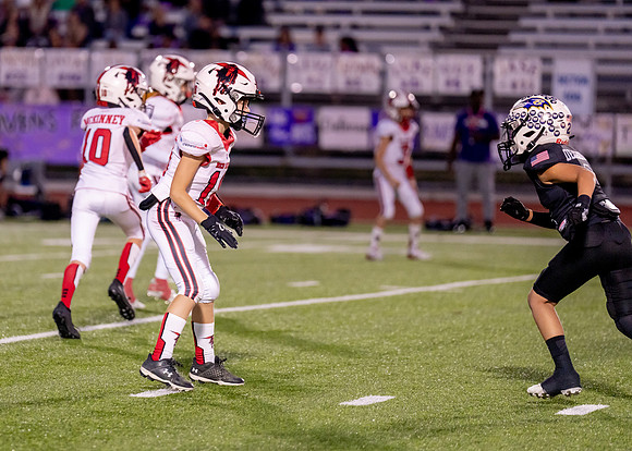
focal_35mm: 251
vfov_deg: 5.7
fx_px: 4506
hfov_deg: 8.0
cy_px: 165
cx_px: 196
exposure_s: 1/1000
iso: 1600
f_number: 2.8
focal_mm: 185
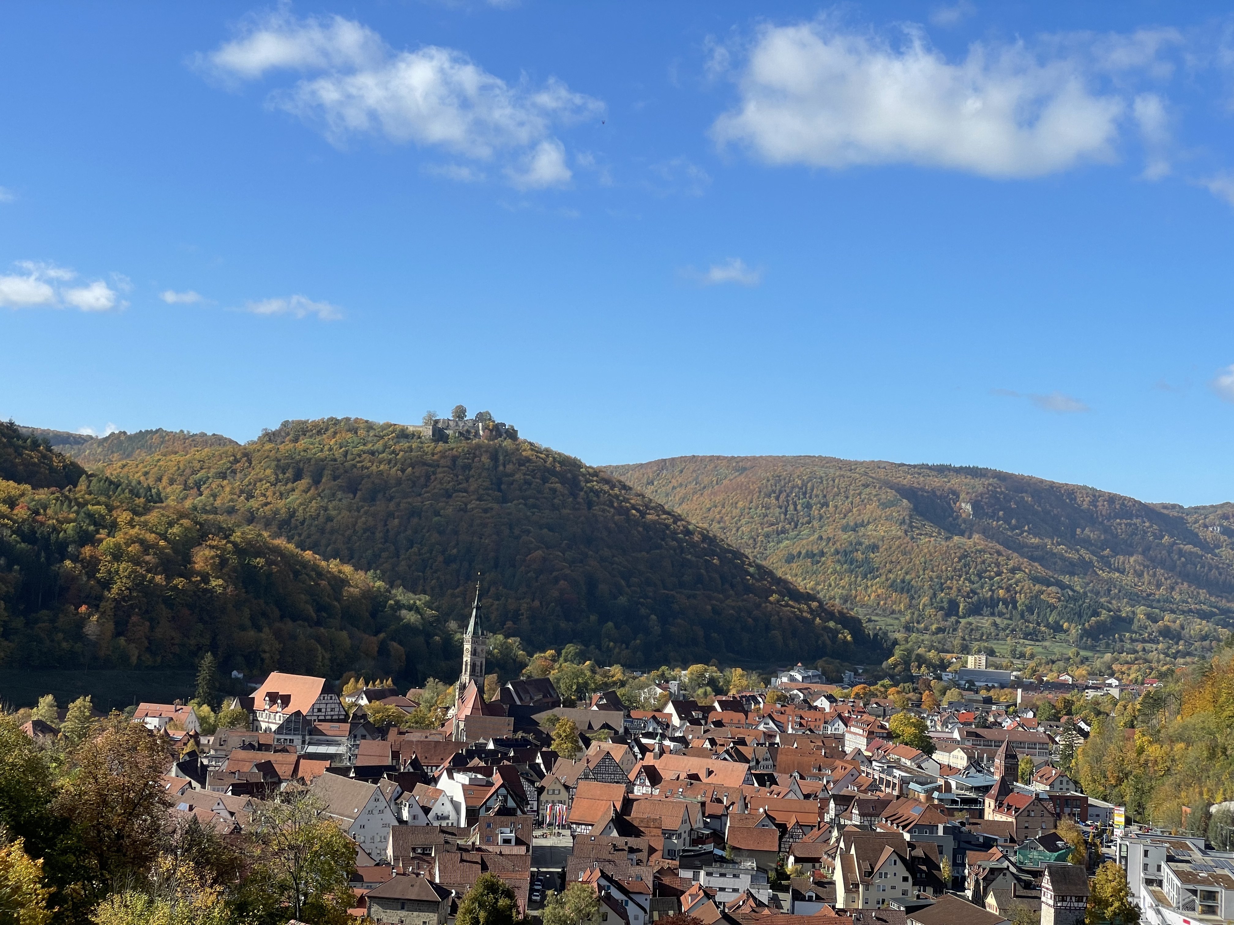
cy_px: 462
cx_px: 617
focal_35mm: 52
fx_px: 1854
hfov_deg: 36.8
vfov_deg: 28.0
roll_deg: -2.7
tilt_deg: +2.7
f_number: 2
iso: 25
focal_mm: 6
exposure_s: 1/1546
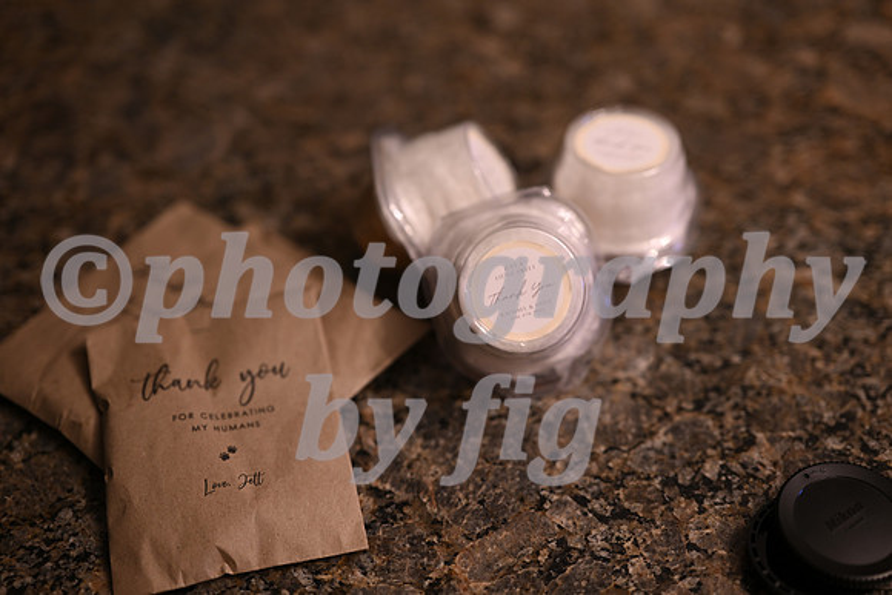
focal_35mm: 50
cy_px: 298
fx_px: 1239
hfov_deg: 39.6
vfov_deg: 27.0
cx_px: 446
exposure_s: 1/50
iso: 250
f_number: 1.4
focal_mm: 50
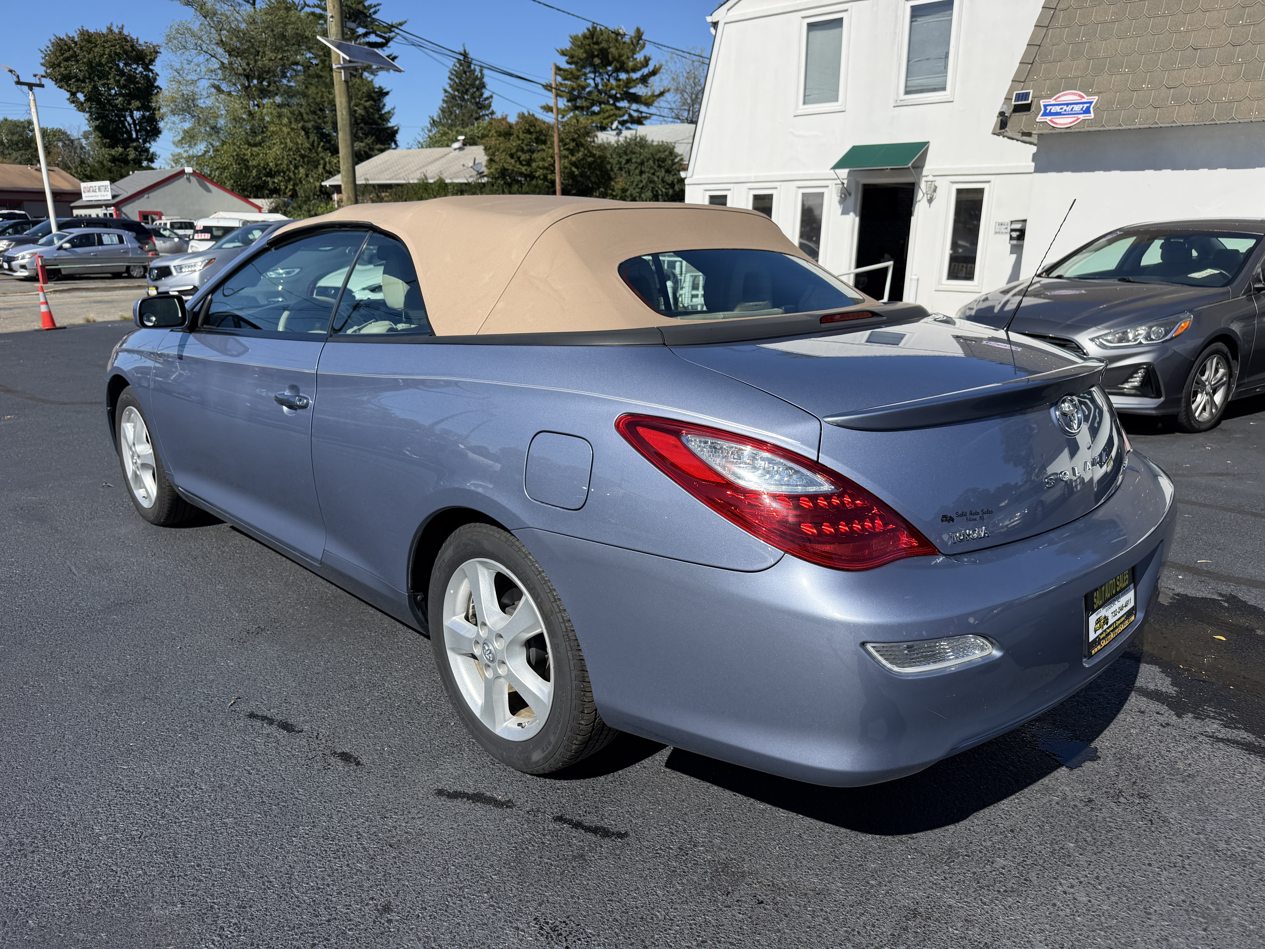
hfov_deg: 71.6
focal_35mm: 24
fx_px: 877
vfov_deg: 56.8
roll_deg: -0.2
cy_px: 474
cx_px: 632
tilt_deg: -14.9
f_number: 1.78
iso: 80
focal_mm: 6.76
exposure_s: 1/5319
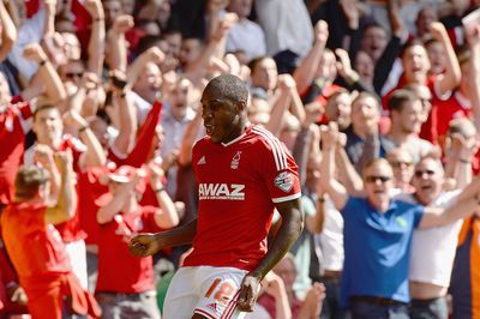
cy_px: 160
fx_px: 7327
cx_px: 240
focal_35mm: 550
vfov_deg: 2.5
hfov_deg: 3.8
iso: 400
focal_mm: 550
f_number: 5.6
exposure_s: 1/800
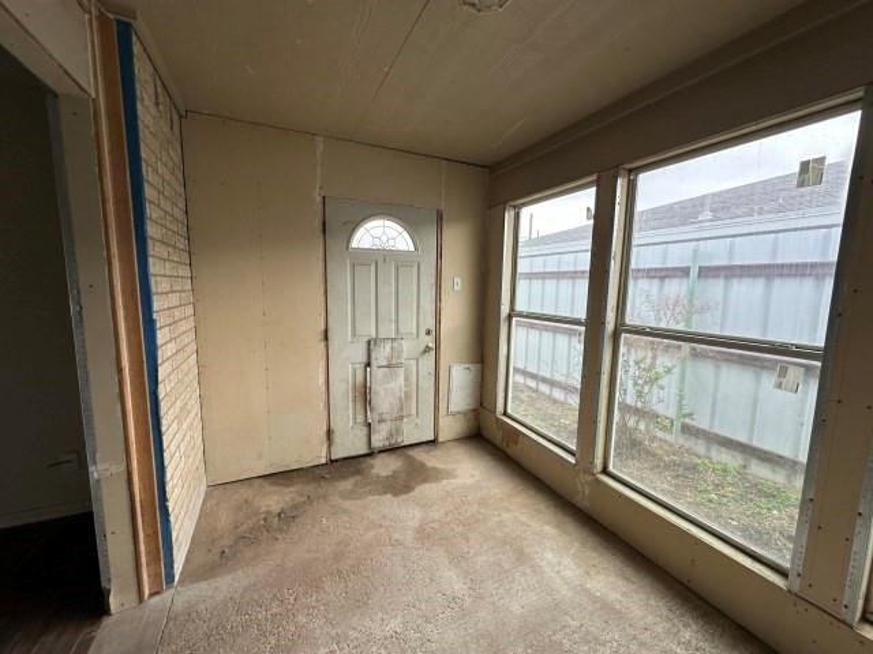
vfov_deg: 85.7
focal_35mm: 14
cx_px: 436
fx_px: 353
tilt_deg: -7.8
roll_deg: -1.8
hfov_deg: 102.1
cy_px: 327
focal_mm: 2.22
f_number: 2.2
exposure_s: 1/99
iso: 50
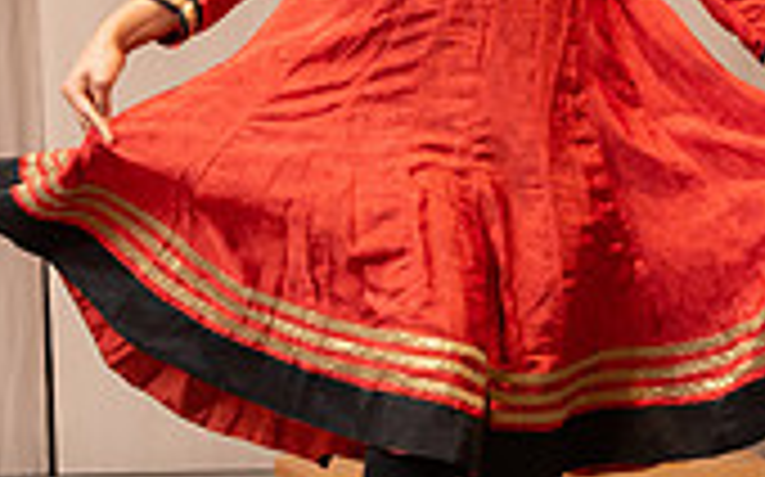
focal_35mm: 354
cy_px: -16
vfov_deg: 3.7
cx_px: 500
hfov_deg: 5.9
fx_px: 7376
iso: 2000
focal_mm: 102
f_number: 3.5
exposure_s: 1/200
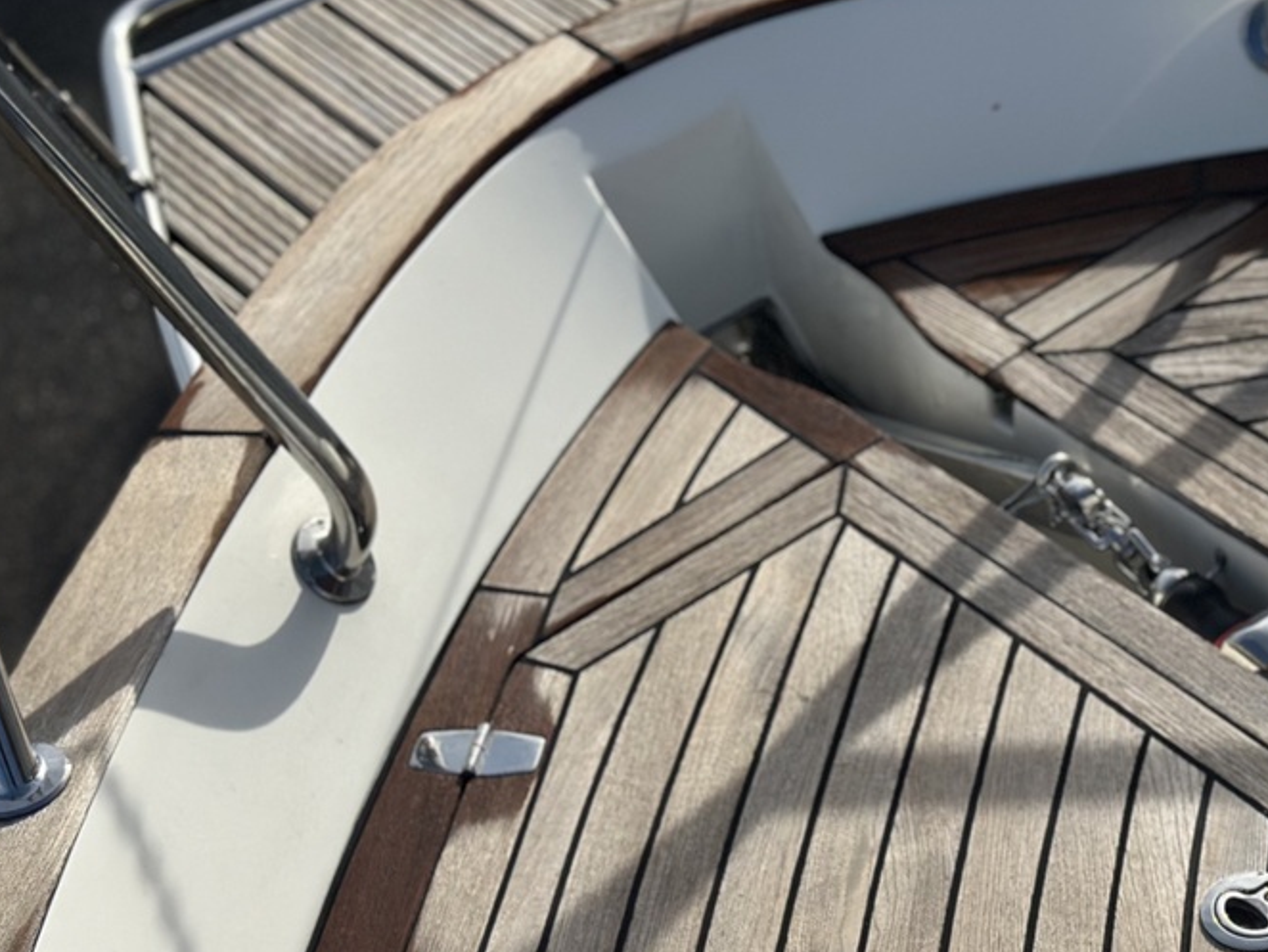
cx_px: 1124
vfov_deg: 17.0
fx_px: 3188
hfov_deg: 22.0
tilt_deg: -41.9
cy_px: 594
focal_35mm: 87
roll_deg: +3.3
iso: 100
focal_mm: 6.86
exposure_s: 1/10870
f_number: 1.78
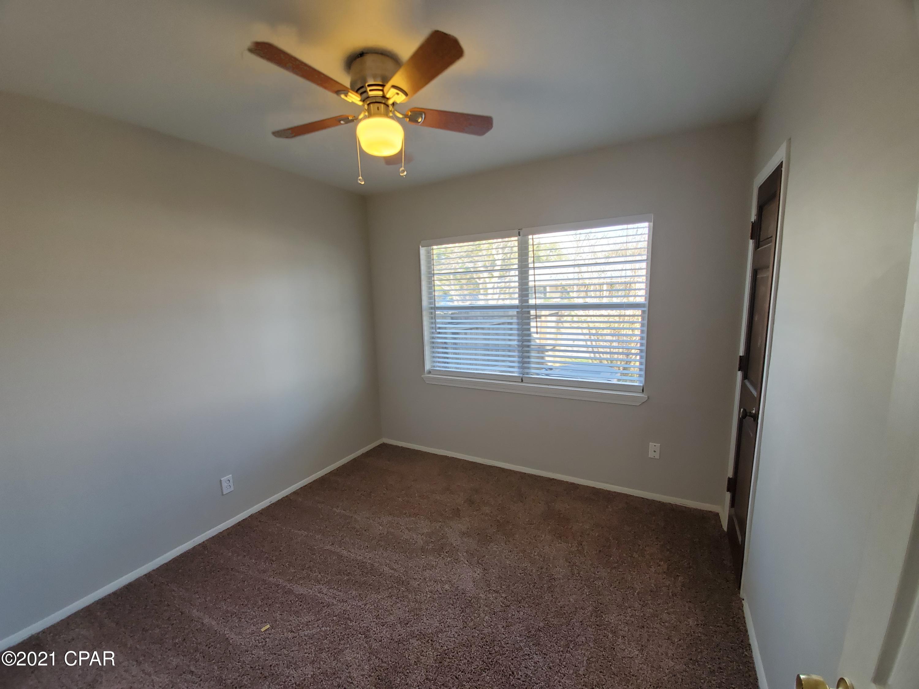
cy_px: 344
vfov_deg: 89.9
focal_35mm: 13
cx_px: 460
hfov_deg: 106.2
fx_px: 345
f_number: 2.2
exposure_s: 1/59
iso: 100
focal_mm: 1.8
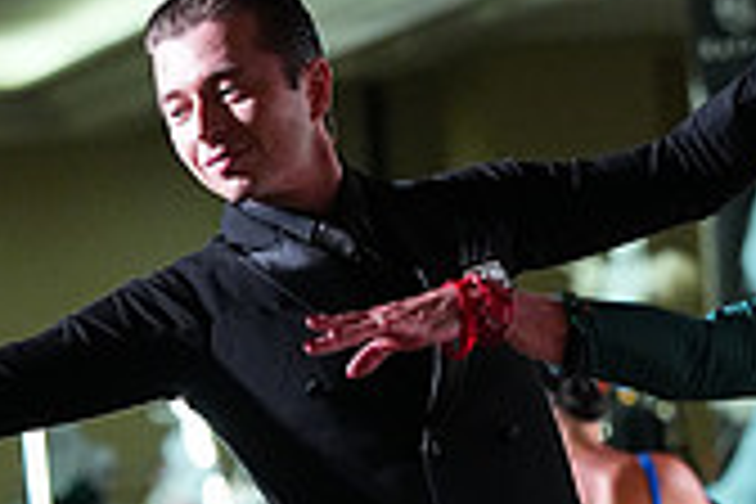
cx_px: 677
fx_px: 10226
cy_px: 729
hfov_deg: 4.2
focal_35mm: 487
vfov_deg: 2.8
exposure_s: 1/400
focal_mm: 141
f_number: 4.5
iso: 6400
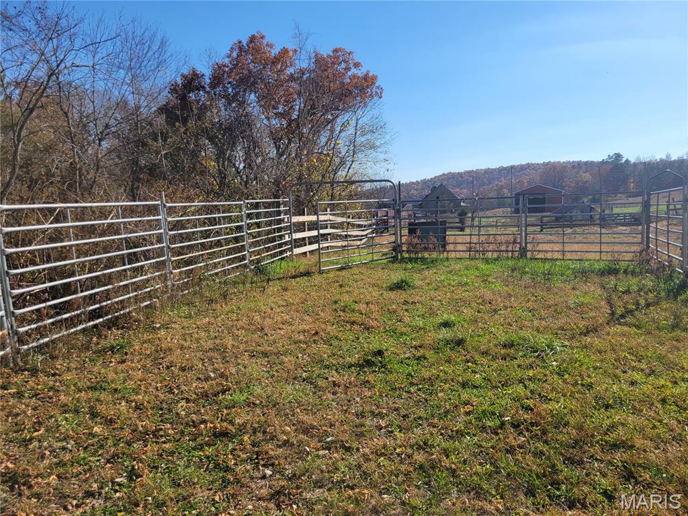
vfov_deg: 53.1
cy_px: 258
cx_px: 344
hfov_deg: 67.3
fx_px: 517
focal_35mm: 26
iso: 40
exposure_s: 1/2929
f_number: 1.8
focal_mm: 5.4
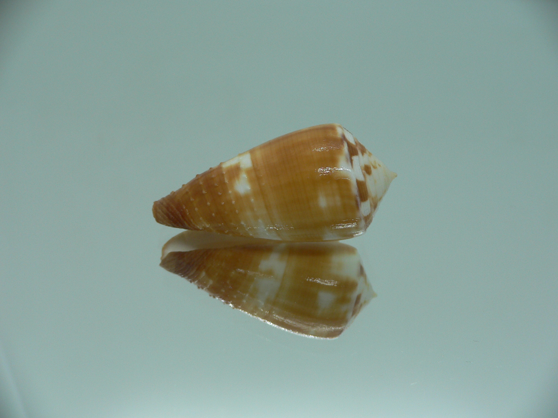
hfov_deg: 52.6
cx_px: 279
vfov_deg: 40.7
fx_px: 564
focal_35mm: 35
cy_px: 209
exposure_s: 1/60
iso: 80
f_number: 2.8
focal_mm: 4.6
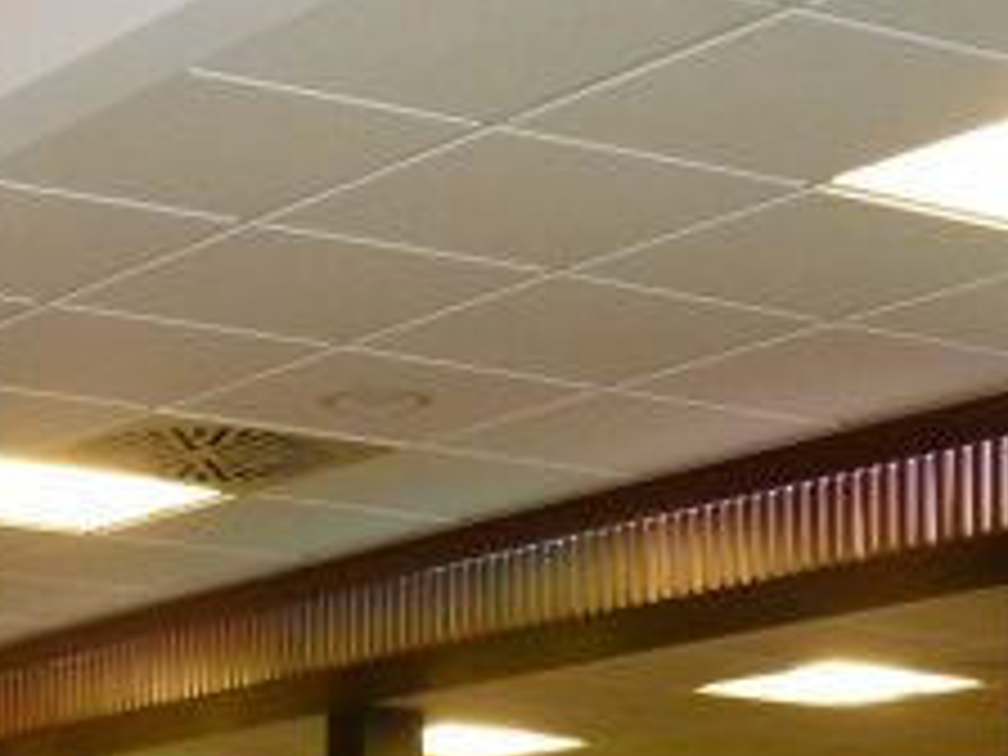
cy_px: 1022
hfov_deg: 16.3
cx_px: -68
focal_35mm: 118
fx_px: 3436
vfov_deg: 12.1
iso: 400
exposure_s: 1/30
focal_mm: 5.5
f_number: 2.8
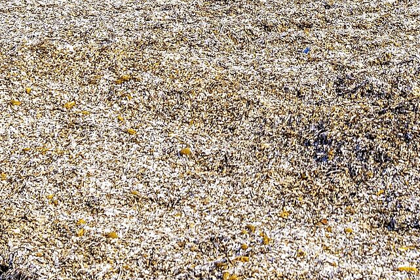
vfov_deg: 10.1
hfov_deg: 15.5
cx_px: 377
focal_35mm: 131
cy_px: -152
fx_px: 1528
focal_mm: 35
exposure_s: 1/640
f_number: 6.3
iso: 125
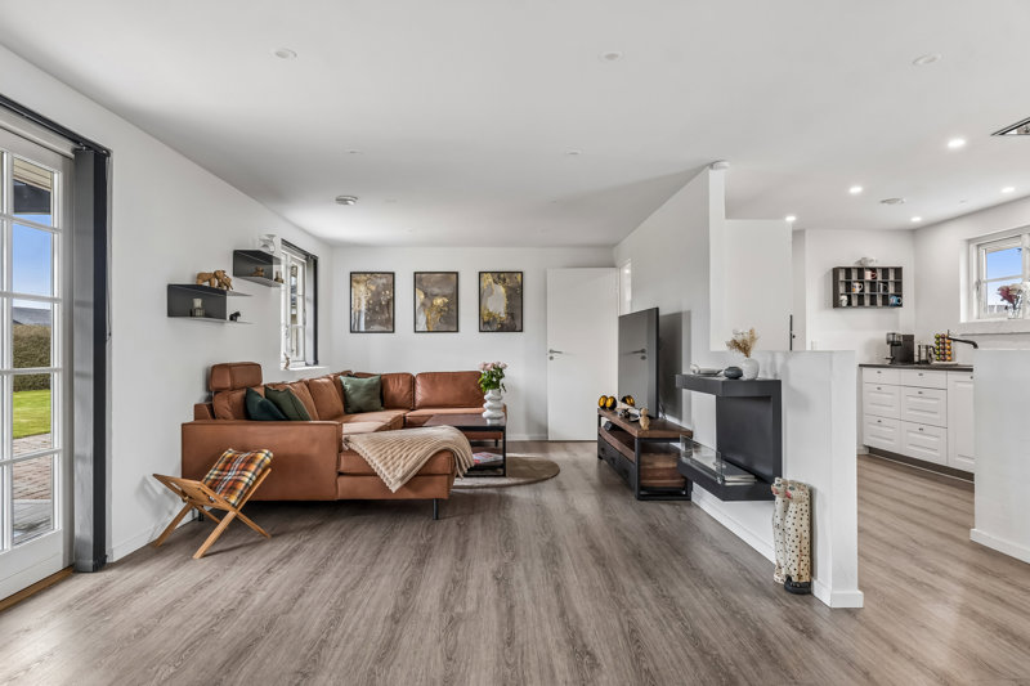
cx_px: 515
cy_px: 343
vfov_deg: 54.6
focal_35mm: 23
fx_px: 665
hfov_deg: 75.5
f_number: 8
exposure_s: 1/8
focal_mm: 15.5
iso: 200
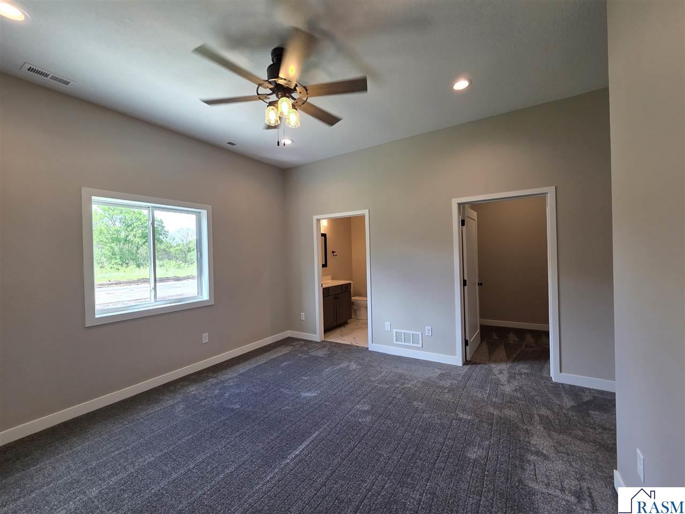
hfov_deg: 106.2
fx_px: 257
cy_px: 257
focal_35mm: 13
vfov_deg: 89.9
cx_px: 342
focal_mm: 2.2
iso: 125
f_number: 2.2
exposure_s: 1/120
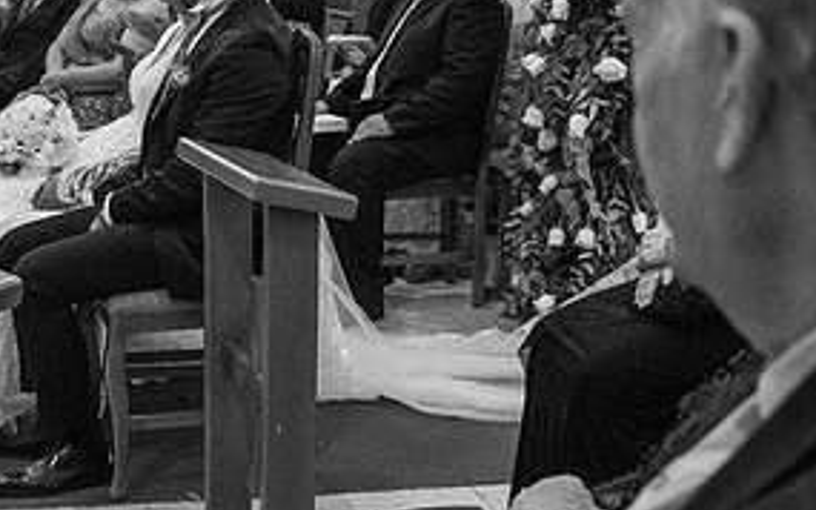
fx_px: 1690
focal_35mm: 76
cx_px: 206
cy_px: 148
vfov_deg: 17.1
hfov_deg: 26.8
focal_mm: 35
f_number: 5
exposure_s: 1/100
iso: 2500
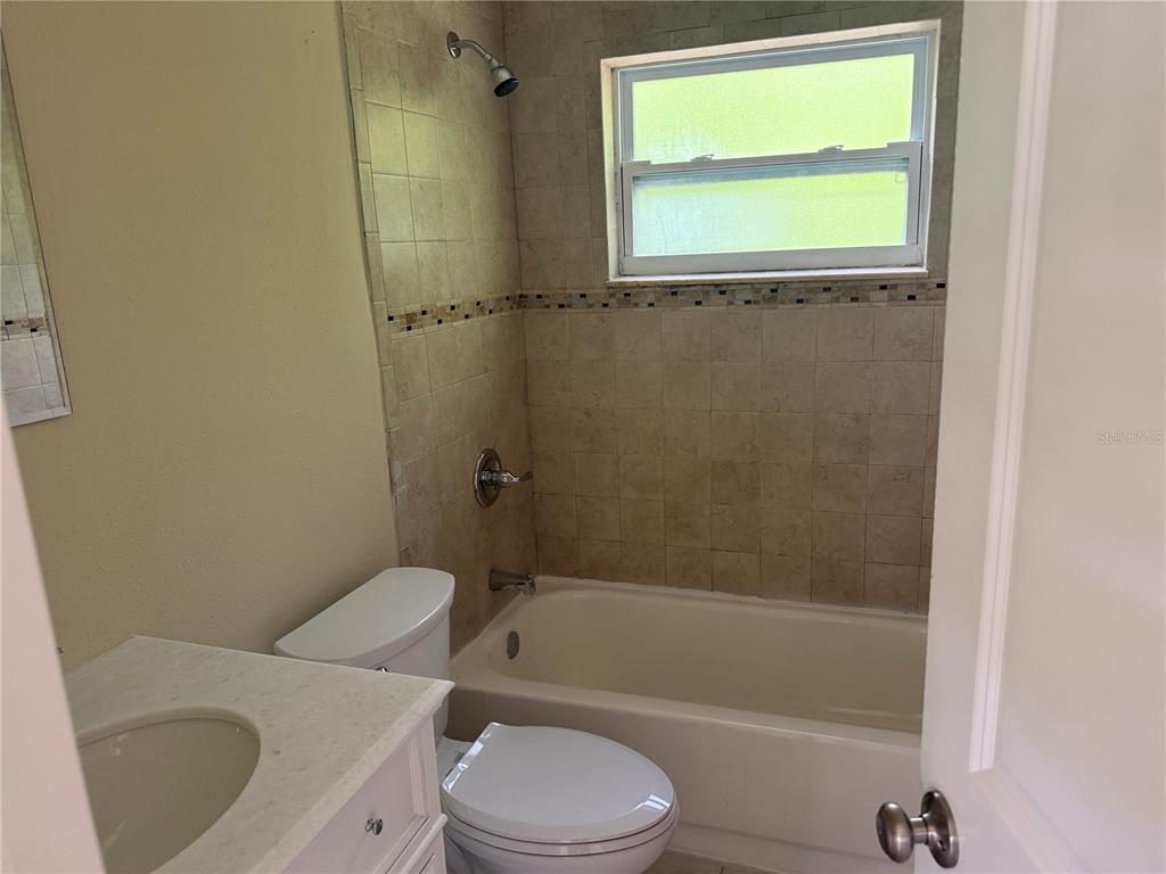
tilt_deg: -13.2
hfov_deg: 71.6
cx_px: 583
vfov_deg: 56.8
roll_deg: +1.9
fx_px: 808
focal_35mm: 24
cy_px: 437
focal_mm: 6.76
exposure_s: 1/97
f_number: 1.78
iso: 200
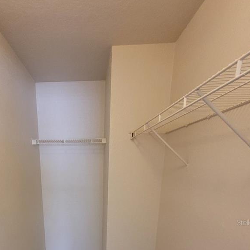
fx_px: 196
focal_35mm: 24
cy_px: 222
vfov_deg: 56.6
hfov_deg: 62.7
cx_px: 75
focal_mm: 1.74
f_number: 2.2
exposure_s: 1/60
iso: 250
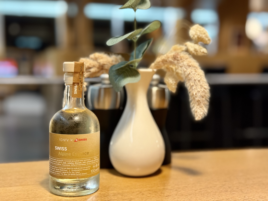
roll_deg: -0.4
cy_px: 100
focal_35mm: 48
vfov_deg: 30.3
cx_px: 134
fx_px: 372
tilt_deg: -5.5
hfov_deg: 39.7
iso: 250
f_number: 1.78
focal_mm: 6.76
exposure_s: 1/50
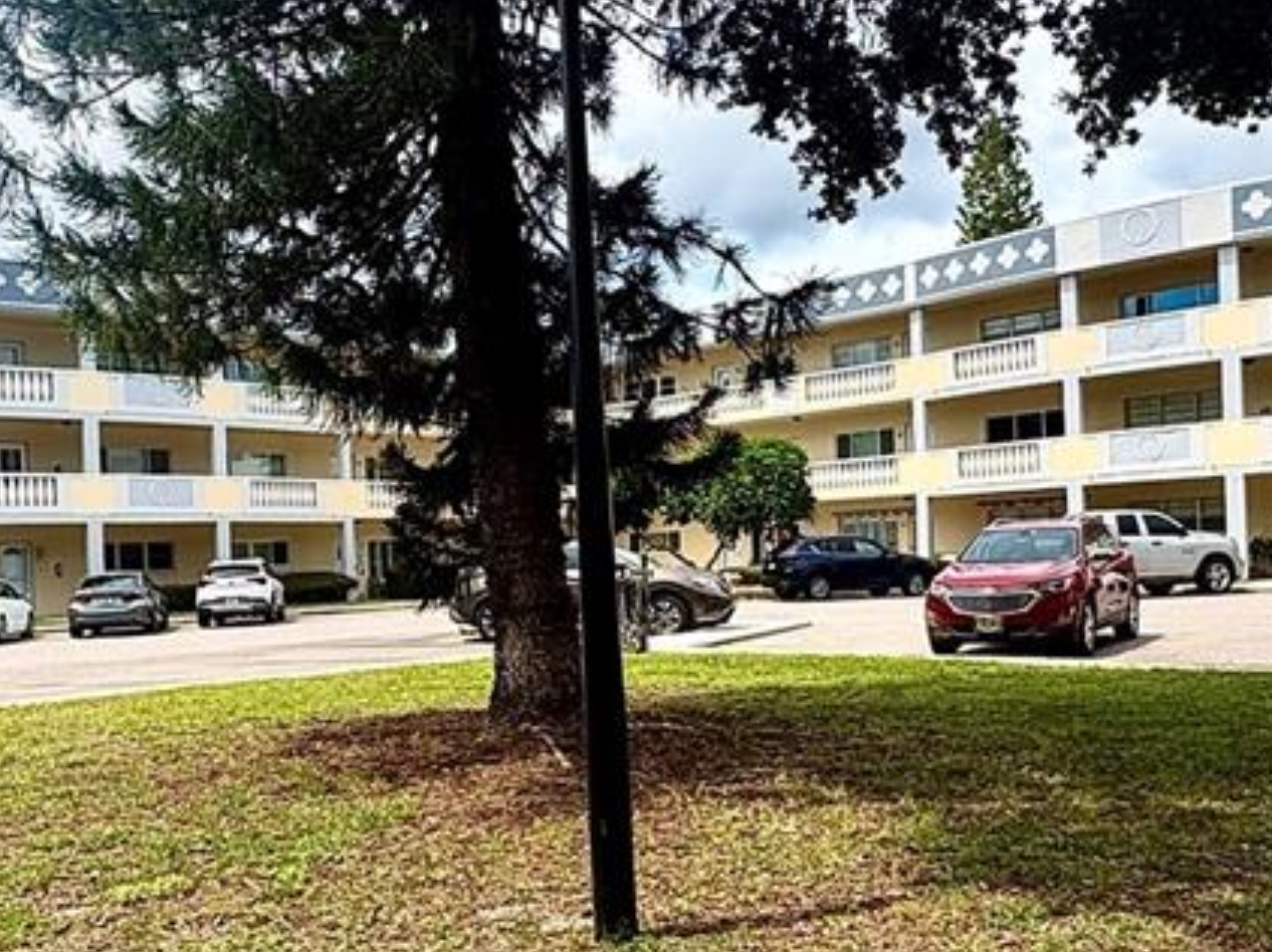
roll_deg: -0.2
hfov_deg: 53.7
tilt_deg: -0.7
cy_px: 578
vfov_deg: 41.5
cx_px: 518
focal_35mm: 34
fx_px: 1249
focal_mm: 2.22
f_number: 2.2
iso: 40
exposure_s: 1/1277
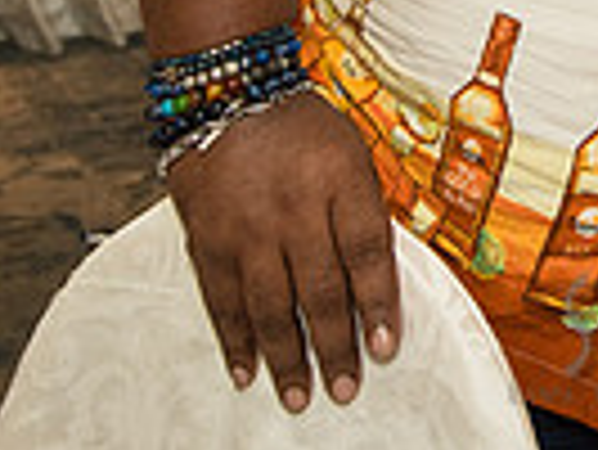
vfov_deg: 8.6
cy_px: -584
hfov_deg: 11.7
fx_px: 2767
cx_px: 967
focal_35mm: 160
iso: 1600
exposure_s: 1/160
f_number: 3.5
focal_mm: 32
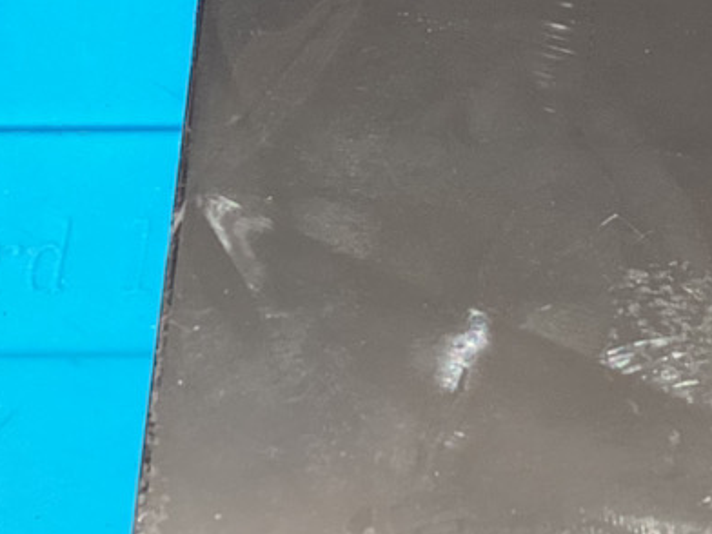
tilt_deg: -57.9
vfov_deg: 15.3
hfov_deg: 20.2
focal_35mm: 95
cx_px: 672
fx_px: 1954
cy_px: -13
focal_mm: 3.3
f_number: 2.4
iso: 100
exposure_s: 1/50
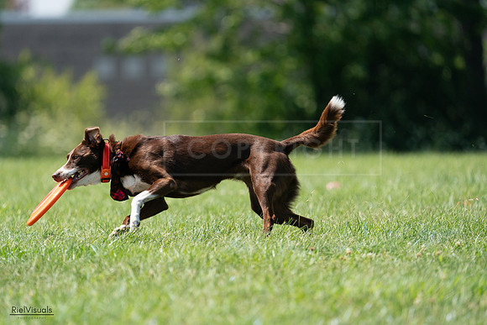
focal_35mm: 422
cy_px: 162
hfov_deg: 4.9
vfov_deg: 3.3
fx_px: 5710
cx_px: 244
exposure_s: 1/4000
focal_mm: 422
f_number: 6.3
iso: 1250
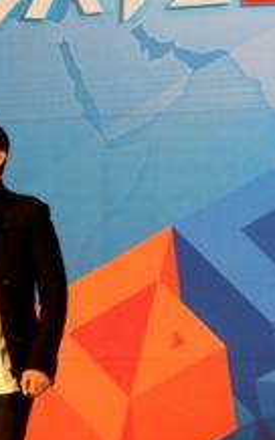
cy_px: 183
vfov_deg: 12.7
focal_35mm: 165
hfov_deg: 7.9
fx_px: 1981
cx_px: -42
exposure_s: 1/80
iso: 320
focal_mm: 50
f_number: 3.5
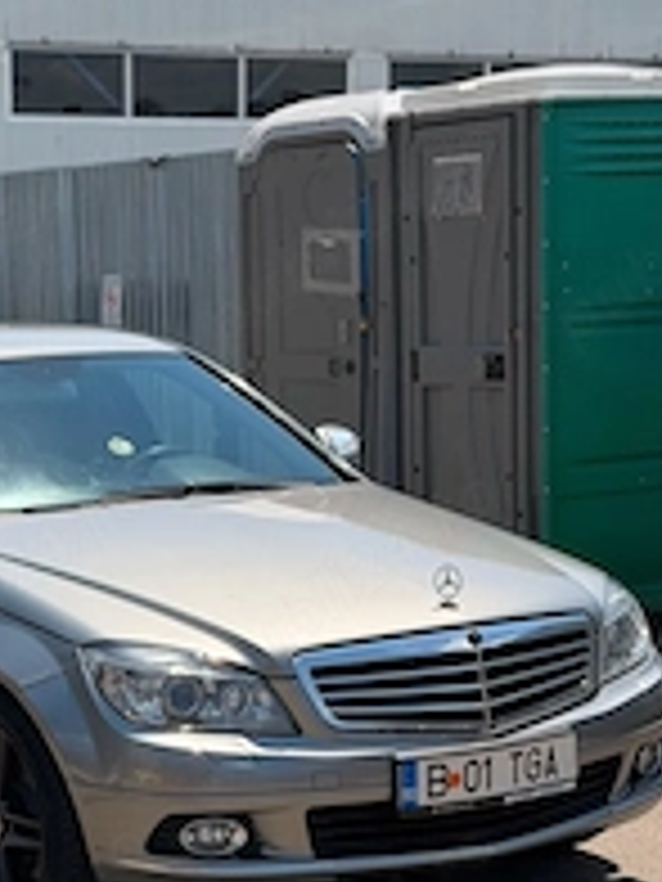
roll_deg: +0.8
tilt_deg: -8.6
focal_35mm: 98
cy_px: 639
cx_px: 90
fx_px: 2499
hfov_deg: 15.0
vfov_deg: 19.9
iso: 64
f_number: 1.78
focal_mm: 6.76
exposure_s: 1/5587
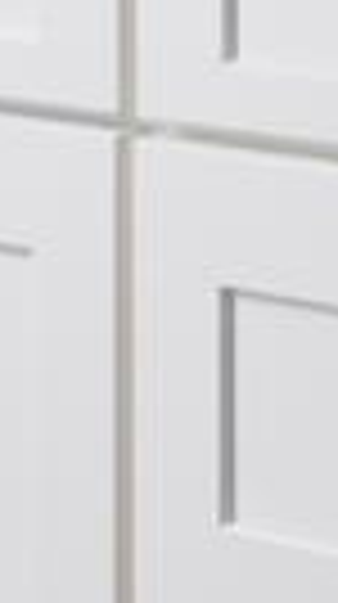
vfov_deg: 11.3
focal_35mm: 180
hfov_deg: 5.6
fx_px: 2879
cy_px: -400
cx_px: 1465
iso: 125
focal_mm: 22.5
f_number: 8
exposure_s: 1/13
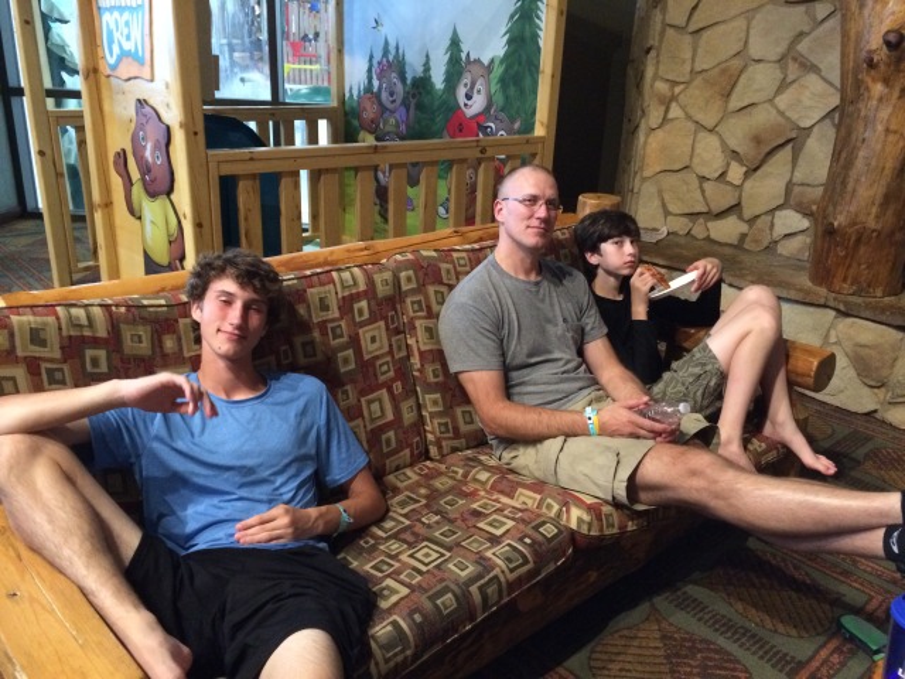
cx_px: 452
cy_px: 340
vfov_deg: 48.2
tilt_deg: -21.1
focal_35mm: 29
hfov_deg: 61.7
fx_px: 758
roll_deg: -1.5
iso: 400
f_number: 2.2
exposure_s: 1/15
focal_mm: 4.15
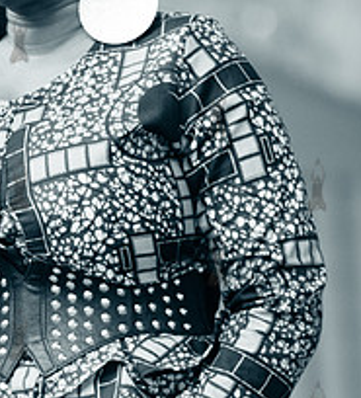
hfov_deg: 4.5
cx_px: 47
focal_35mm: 368
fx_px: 4570
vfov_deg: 5.0
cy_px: 185
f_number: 2.8
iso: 1250
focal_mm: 125
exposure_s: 1/400
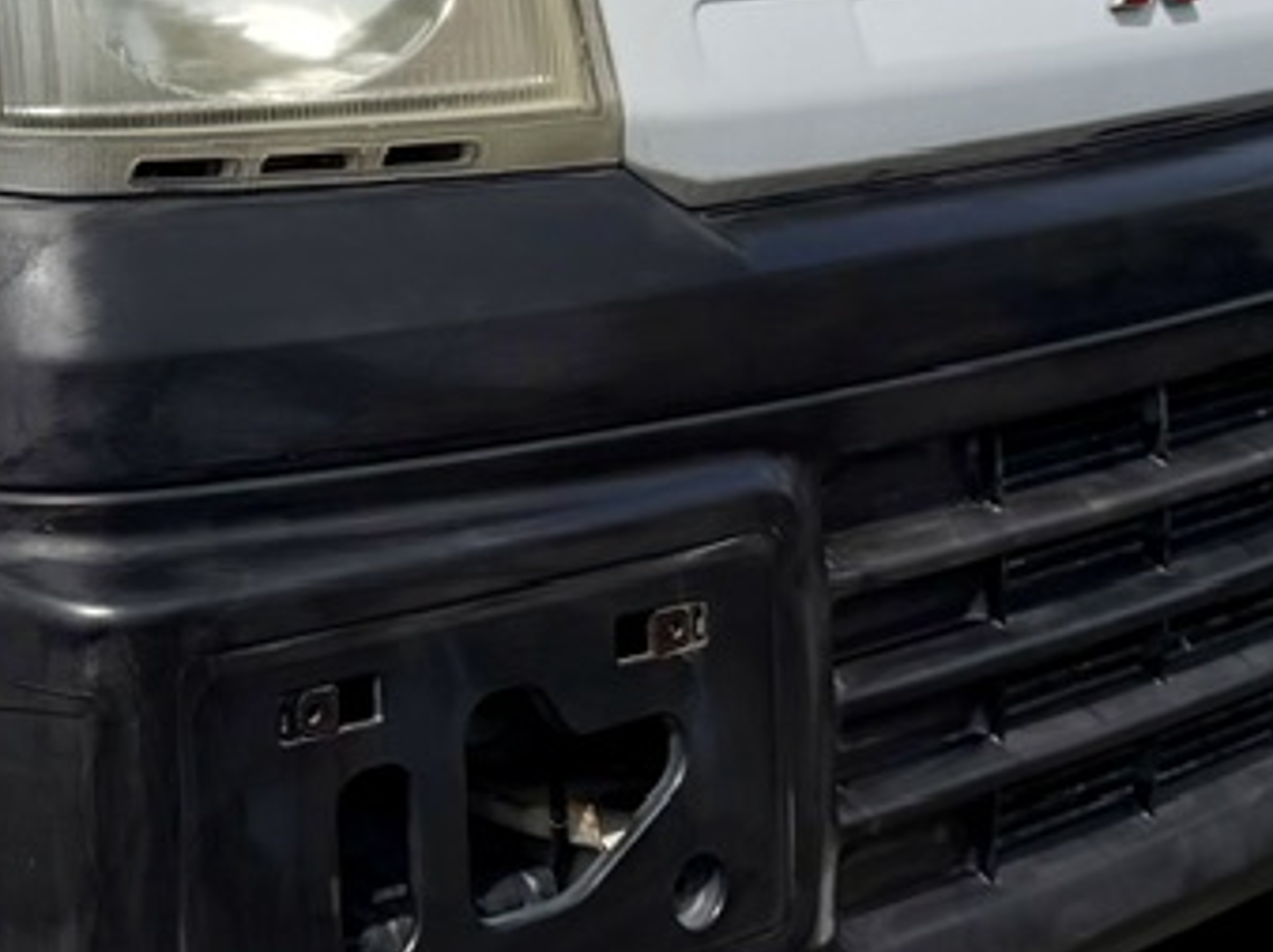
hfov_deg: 21.0
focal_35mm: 91
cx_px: 68
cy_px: 30
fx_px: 3344
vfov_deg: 15.9
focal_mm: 6.76
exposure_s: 1/10309
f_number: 1.78
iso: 80
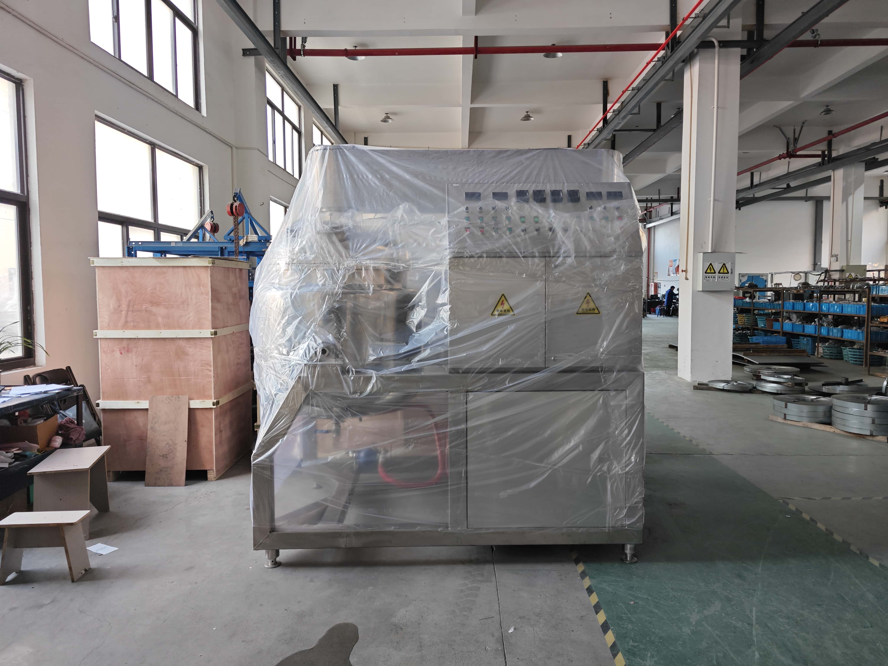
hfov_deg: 73.9
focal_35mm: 23
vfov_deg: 58.9
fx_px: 590
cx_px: 444
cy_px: 333
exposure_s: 1/72.5
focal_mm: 5.43
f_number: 1.8
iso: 80
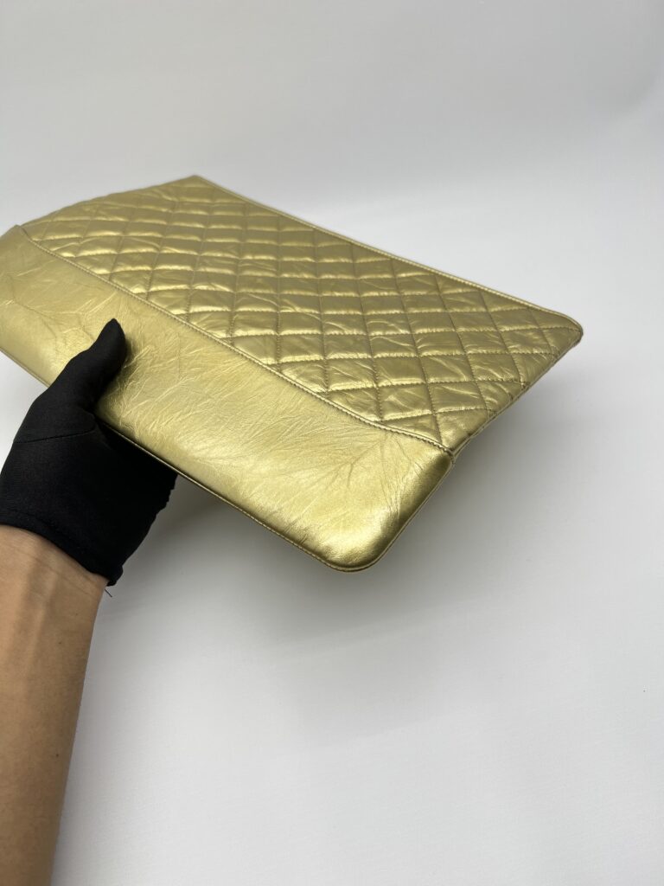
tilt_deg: -43.8
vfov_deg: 67.3
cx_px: 332
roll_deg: +5.0
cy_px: 443
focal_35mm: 26
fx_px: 665
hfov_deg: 53.1
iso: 32
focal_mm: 5.7
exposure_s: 1/129
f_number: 1.5
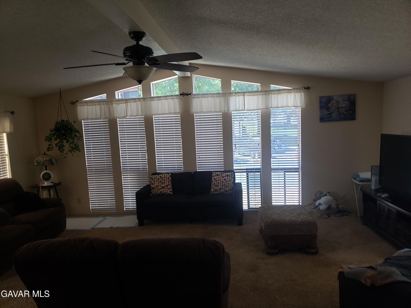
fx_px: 309
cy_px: 154
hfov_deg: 67.3
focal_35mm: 26
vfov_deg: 53.1
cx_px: 206
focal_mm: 4.3
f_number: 1.5
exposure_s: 1/50
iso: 125
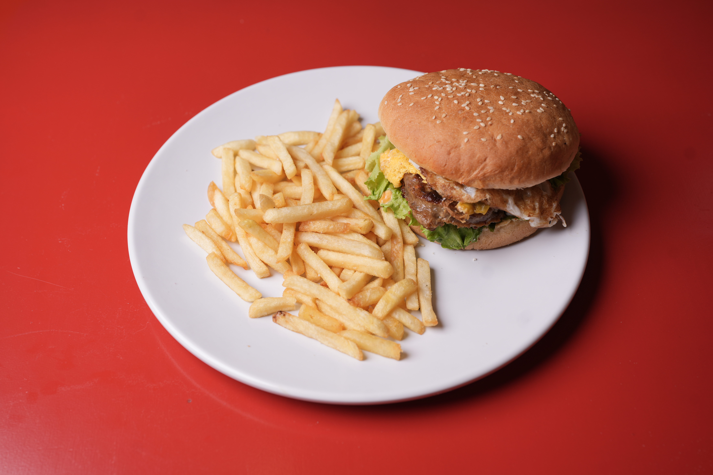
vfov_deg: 29.9
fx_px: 891
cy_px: 238
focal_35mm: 45
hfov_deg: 43.6
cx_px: 356
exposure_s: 1/250
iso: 160
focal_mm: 45
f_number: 4.5
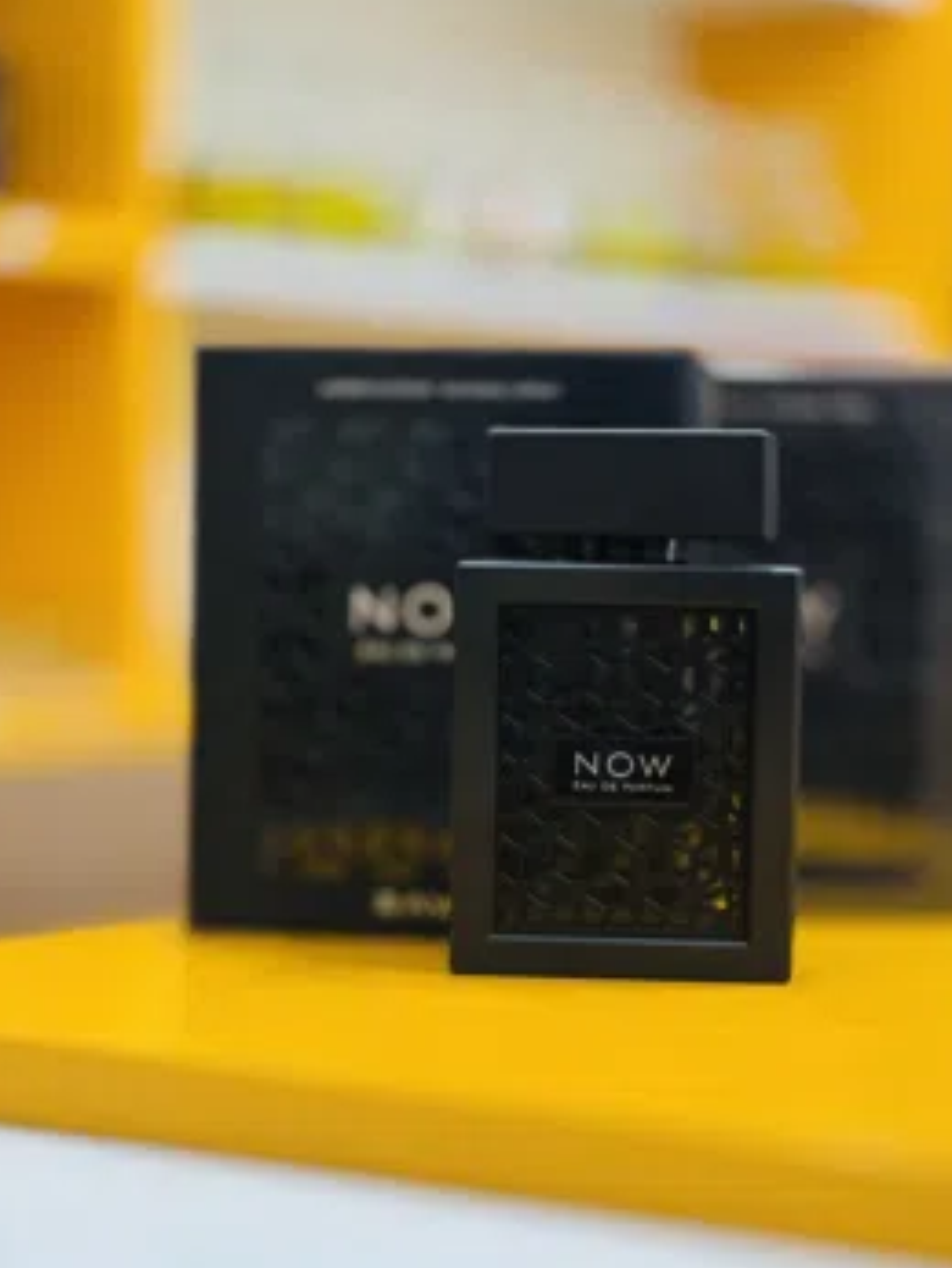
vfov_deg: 22.0
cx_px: 520
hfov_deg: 16.6
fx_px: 3260
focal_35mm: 89
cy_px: 696
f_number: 2.8
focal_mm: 9
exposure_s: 1/40
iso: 200
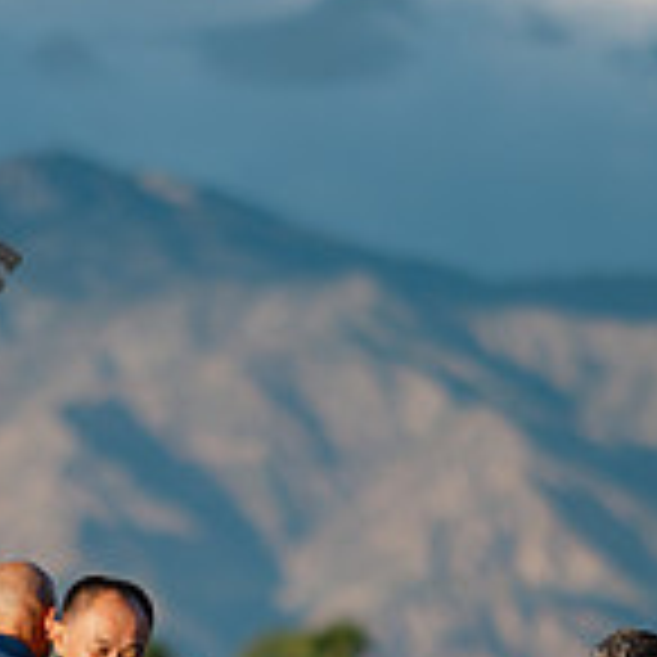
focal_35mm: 362
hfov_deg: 4.8
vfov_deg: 4.8
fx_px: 7773
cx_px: 153
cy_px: 657
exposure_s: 1/8000
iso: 100
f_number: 1.4
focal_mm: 105
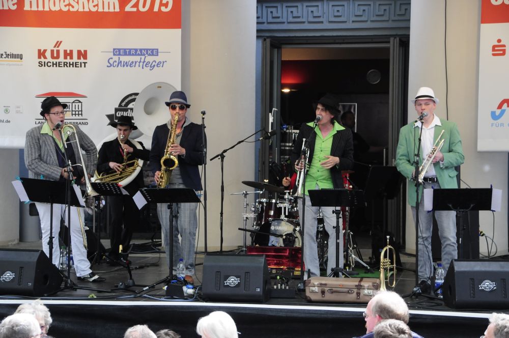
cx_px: 254
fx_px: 1271
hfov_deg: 22.6
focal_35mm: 90
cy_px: 169
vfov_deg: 15.1
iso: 800
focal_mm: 60
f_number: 6.3
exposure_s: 1/160
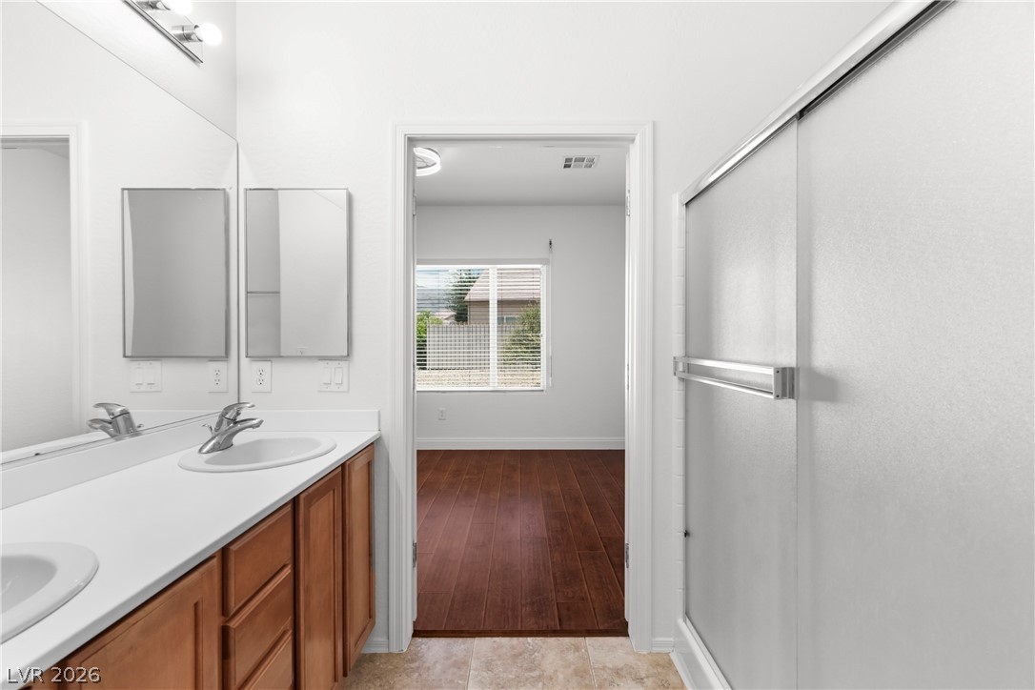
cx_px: 518
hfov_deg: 93.3
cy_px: 345
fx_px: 489
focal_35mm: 17
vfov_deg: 70.4
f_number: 8
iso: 400
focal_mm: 17
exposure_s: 1/30
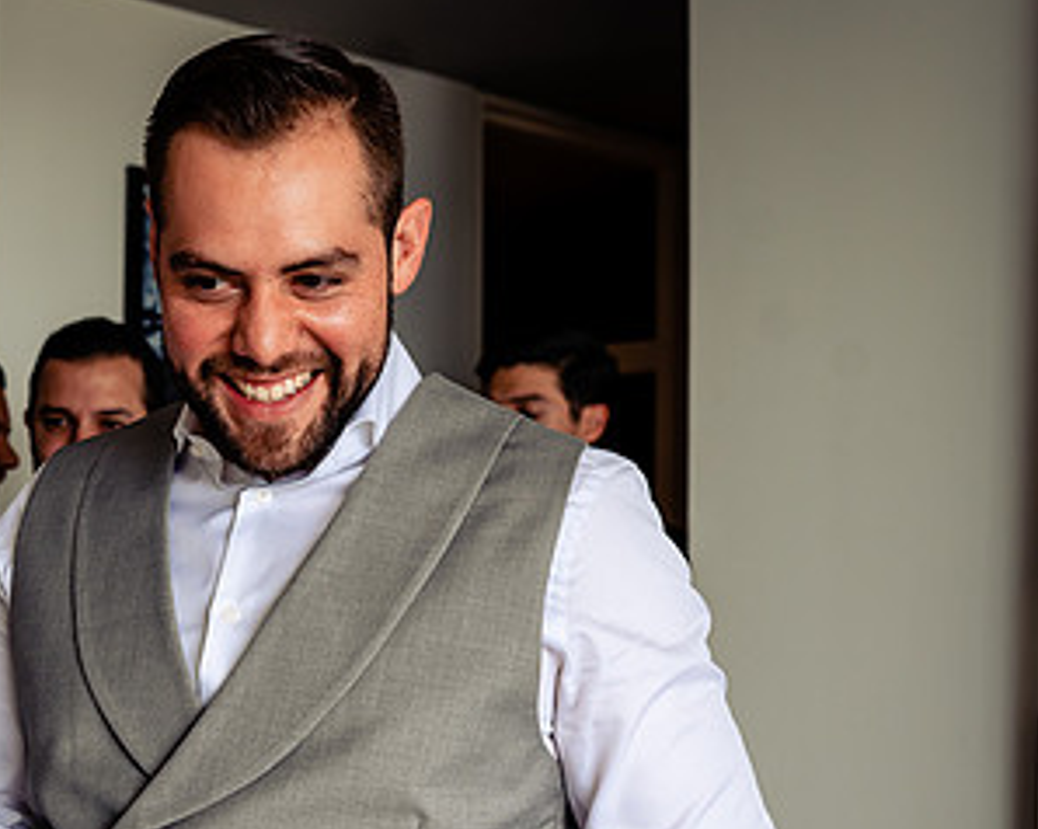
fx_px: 1965
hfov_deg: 28.4
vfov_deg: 23.7
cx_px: 98
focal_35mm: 64
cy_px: 545
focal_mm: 35
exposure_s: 1/250
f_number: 4
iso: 500
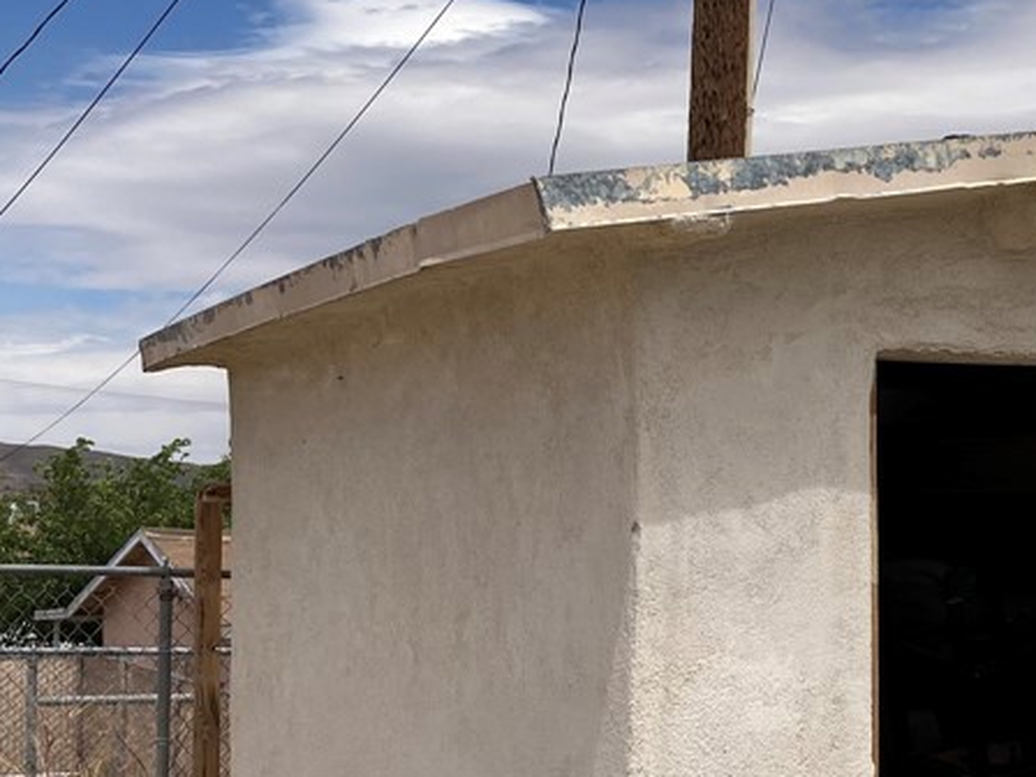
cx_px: 735
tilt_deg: +1.7
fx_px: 1915
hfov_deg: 29.9
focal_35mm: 64
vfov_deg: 22.9
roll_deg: -0.5
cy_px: 493
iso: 20
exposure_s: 1/4049
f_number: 1.8
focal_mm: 3.99
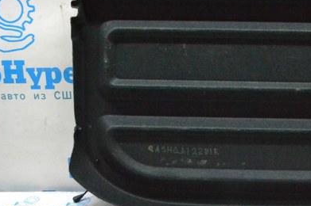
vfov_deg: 25.0
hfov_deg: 35.6
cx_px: 251
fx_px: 466
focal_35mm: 54
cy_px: 93
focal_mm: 22
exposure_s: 1/800
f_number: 4
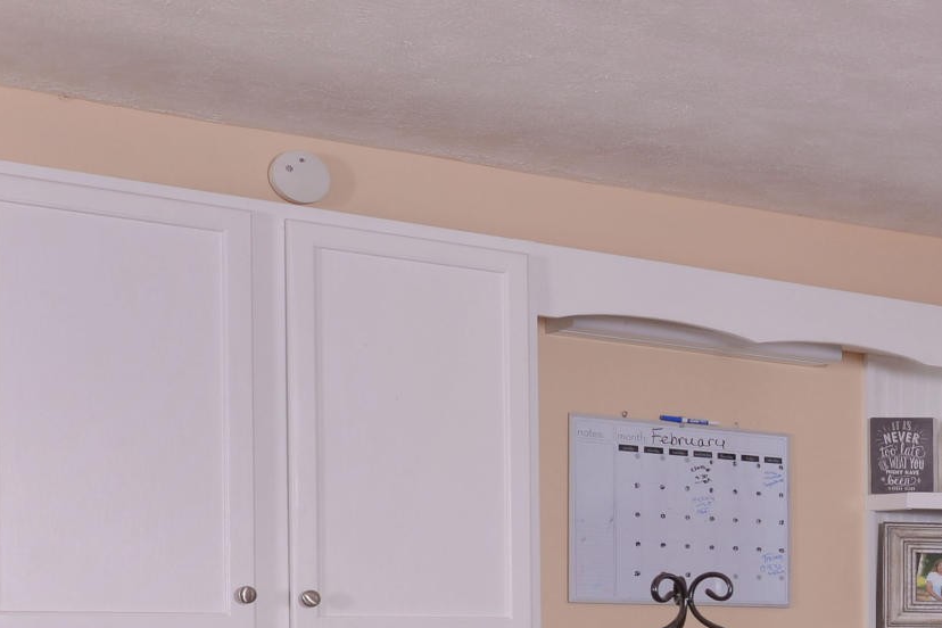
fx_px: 1518
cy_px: 902
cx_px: 1064
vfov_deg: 20.5
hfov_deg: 30.4
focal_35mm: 58
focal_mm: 16
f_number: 8
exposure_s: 1/60
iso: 100
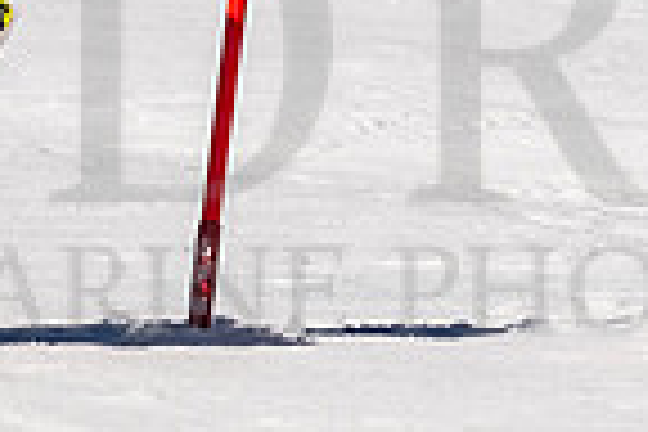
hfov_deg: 0.6
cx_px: -255
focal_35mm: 3455
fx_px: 62185
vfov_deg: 0.4
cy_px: 169
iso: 200
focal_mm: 560
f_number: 8
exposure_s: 1/2000
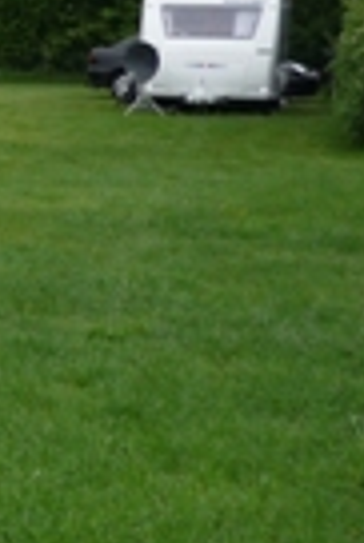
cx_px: -560
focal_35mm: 129
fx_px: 1951
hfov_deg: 9.3
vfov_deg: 15.8
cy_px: 160
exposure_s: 1/500
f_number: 2.8
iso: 100
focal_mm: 5.5
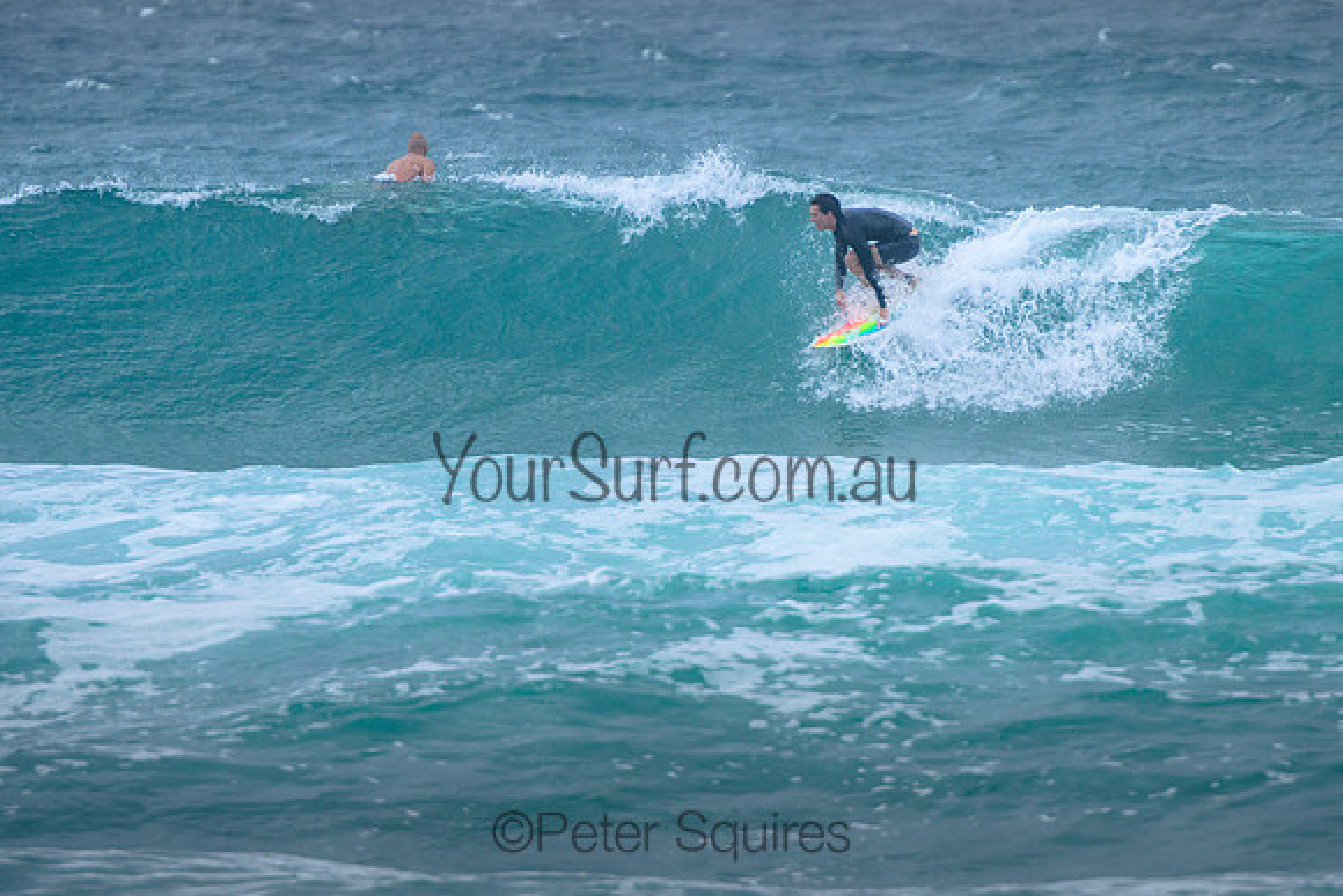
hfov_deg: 3.7
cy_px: 340
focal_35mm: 550
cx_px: 840
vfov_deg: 2.5
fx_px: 20527
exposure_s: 1/2000
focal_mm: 400
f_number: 5.6
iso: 560
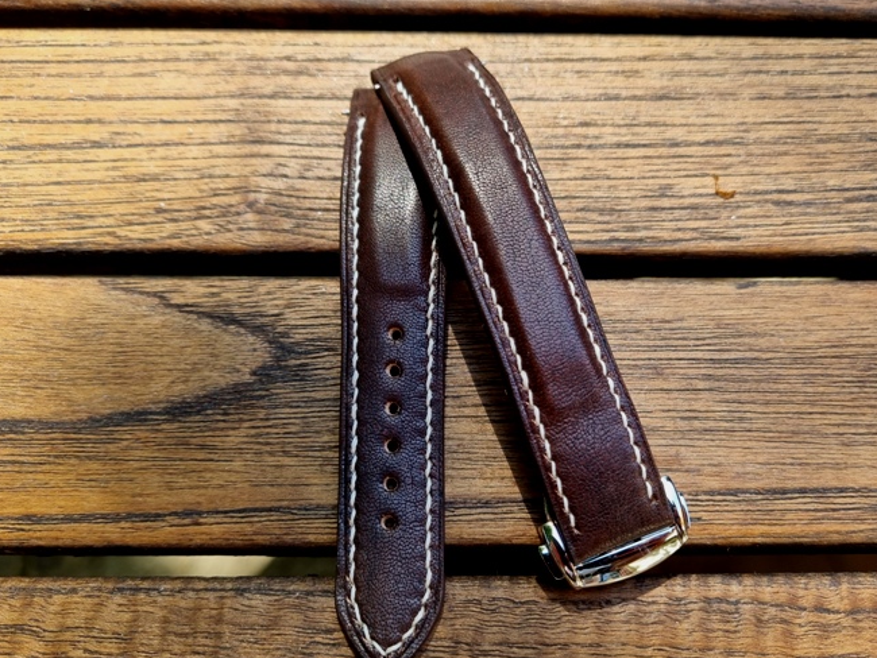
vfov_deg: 44.2
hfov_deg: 56.8
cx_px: 456
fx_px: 811
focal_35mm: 32
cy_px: 352
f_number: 1.8
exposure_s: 1/288
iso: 50
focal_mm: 5.4
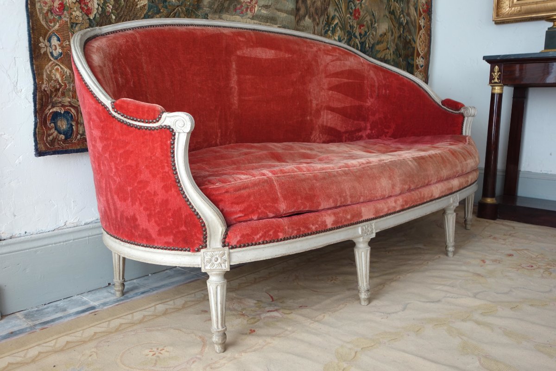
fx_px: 479
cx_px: 278
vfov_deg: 42.3
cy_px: 186
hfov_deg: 60.3
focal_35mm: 31
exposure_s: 1/40
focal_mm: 11.6
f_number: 2.2
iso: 125
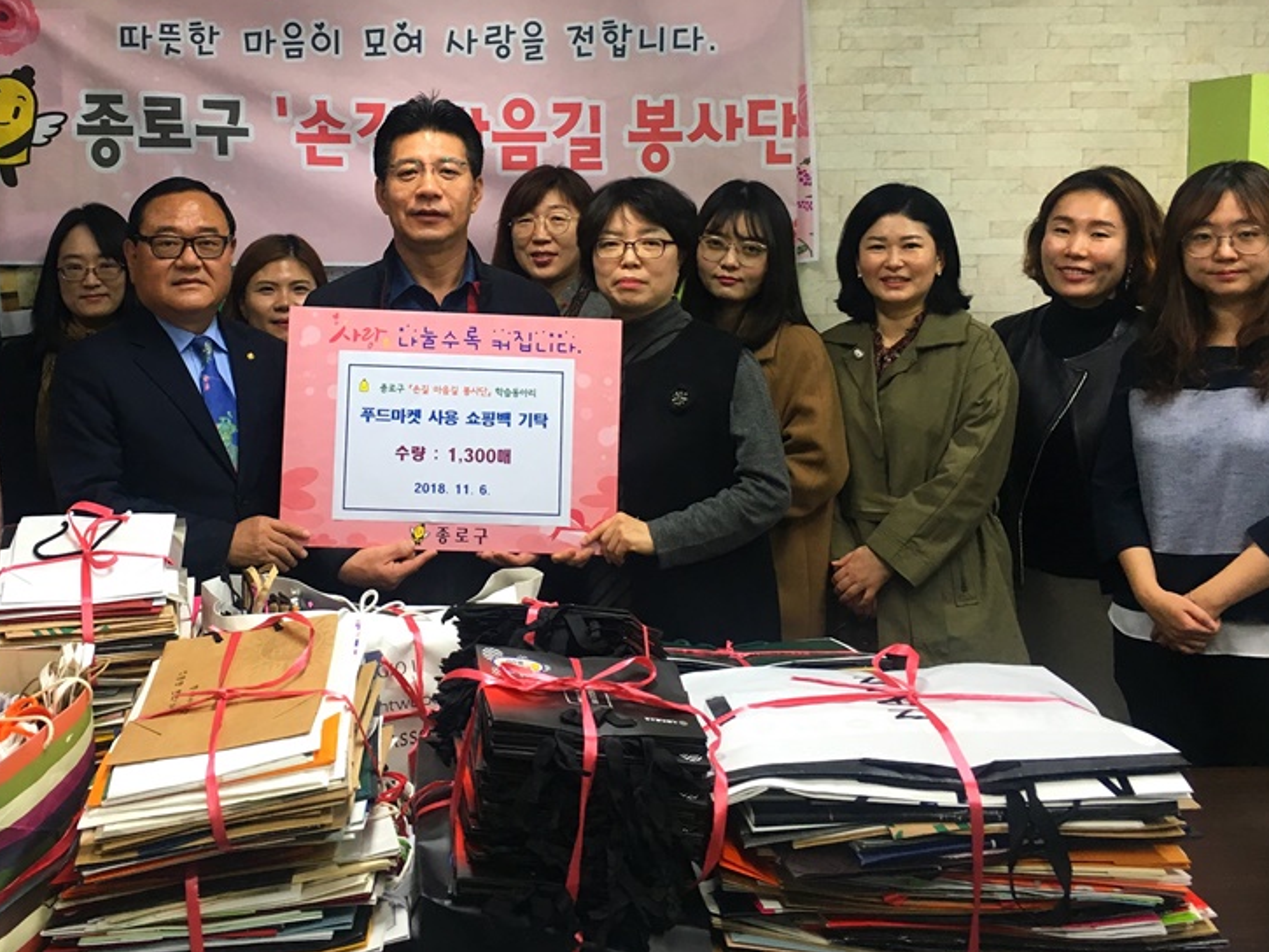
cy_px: 326
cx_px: 460
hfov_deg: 46.3
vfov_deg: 35.7
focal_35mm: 40
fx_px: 1467
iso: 32
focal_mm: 4.15
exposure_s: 1/30
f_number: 2.2
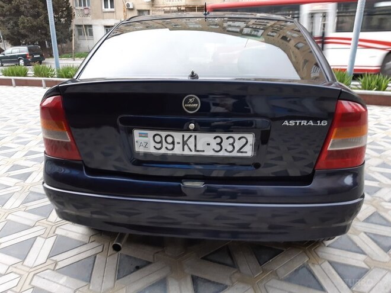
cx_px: 196
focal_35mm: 26
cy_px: 146
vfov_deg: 53.1
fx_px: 294
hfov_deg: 67.3
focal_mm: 3.93
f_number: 1.7
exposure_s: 1/50
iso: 80
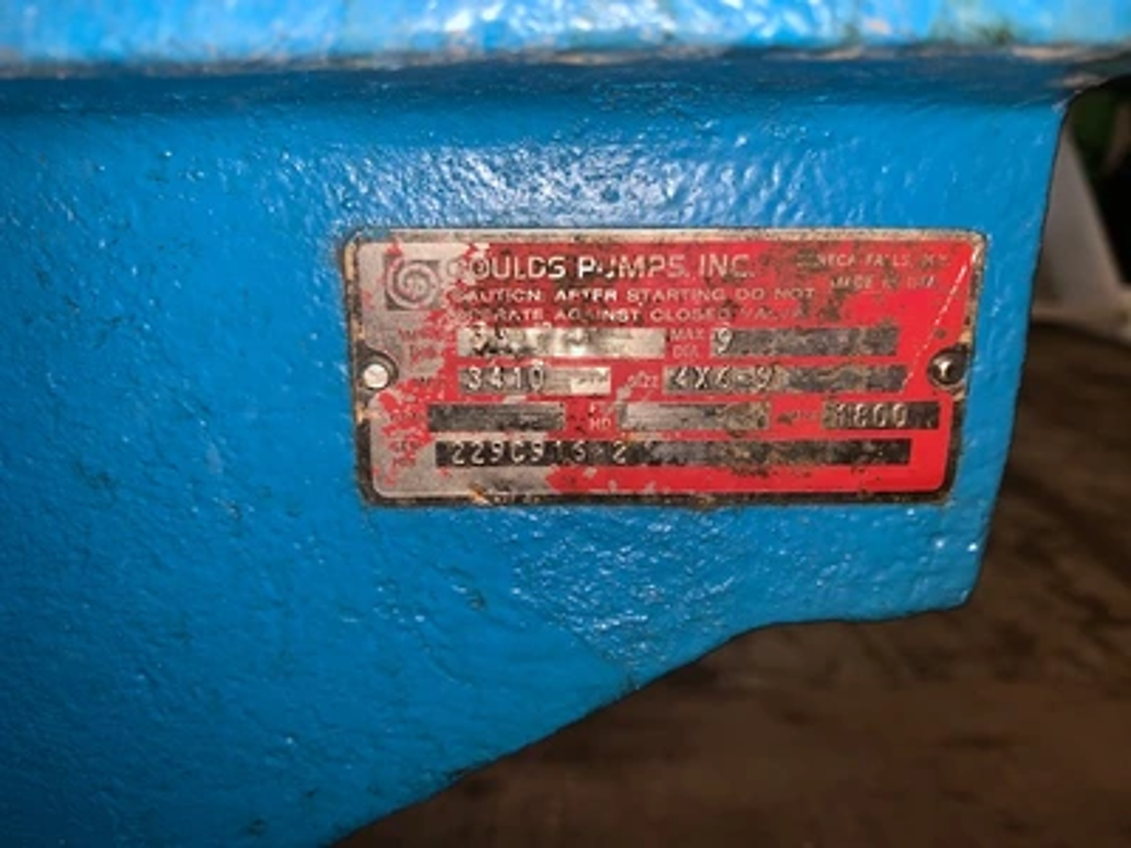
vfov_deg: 53.1
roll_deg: -1.5
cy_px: 424
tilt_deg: -9.3
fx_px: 849
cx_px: 566
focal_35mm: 26
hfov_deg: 67.3
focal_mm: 4.25
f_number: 1.8
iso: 25
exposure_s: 1/17
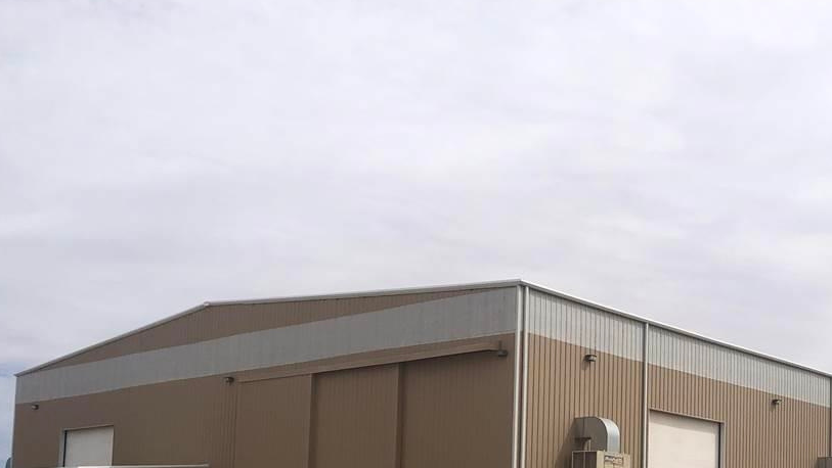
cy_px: 476
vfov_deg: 23.8
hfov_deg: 41.9
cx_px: 597
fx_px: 1059
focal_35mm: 48
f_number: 1.8
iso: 25
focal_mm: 4
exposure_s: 1/4808
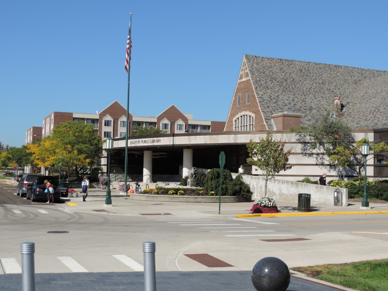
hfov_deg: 38.2
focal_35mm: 50
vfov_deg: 29.1
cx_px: 194
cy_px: 146
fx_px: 560
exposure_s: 1/1000
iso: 80
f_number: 3.6
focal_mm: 8.9
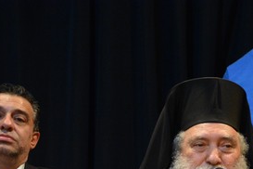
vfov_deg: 7.7
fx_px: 1237
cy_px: 247
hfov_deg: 11.3
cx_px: 362
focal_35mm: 176
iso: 2500
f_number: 4.5
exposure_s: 1/160
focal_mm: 40
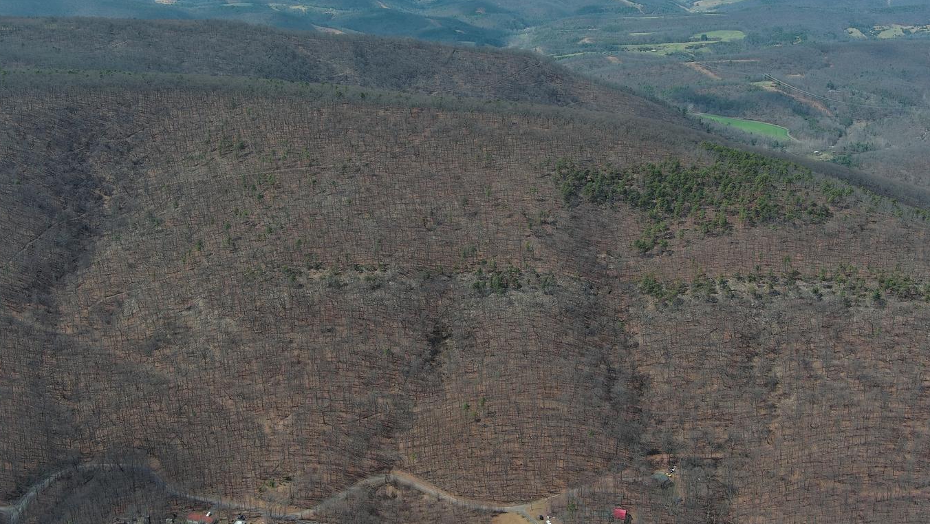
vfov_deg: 25.7
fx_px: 1135
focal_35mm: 46
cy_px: 148
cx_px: 420
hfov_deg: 44.5
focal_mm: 10.57
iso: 101
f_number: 2.8
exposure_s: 1/1300
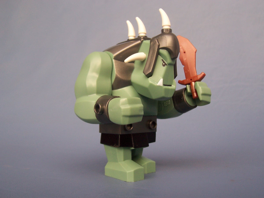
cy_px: 99
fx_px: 282
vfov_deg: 38.7
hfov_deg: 50.1
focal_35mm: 37
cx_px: 132
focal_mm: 5.6
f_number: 2.8
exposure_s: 1/180
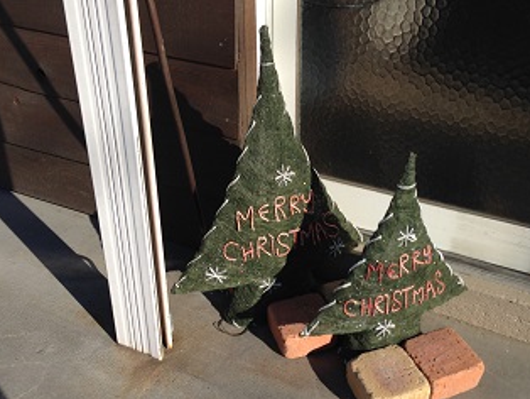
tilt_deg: -28.4
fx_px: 644
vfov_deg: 34.4
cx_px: 297
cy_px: 196
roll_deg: -1.0
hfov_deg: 44.7
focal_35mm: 42
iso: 50
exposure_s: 1/1355
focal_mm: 4.12
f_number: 2.4
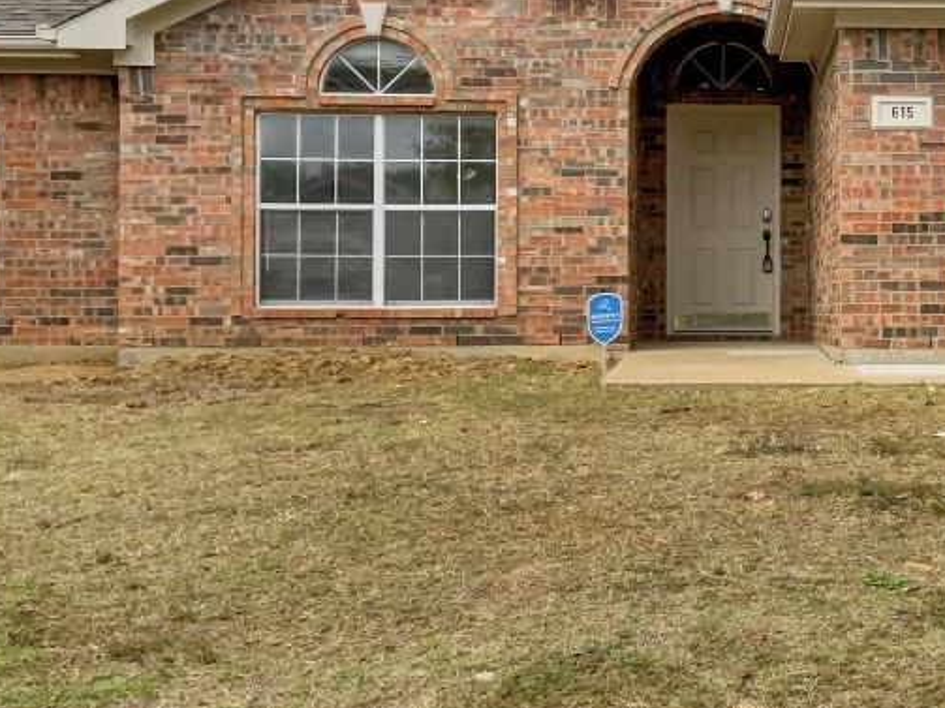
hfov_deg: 31.4
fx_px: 1610
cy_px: 165
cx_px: 817
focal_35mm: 59
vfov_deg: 24.5
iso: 20
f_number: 1.8
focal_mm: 3
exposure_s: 1/2427
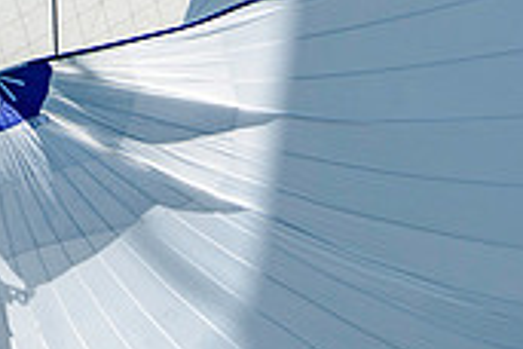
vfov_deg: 0.8
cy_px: 513
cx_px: 73
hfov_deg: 1.1
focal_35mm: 1829
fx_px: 26569
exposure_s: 1/3200
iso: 400
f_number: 5.6
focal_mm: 360
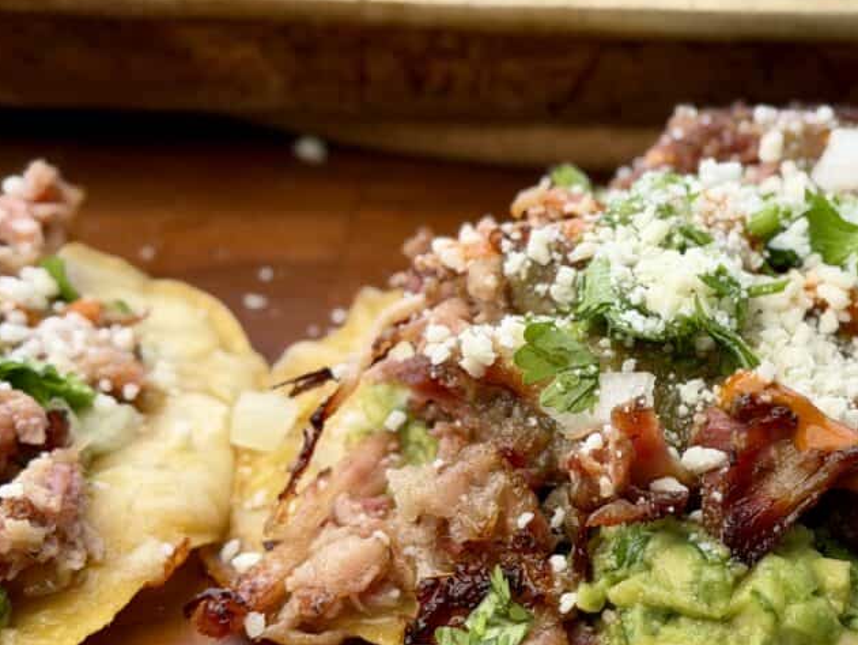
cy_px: 373
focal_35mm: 89
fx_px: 2207
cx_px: 742
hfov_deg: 21.6
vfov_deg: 16.6
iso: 64
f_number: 1.78
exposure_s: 1/339
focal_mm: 6.76
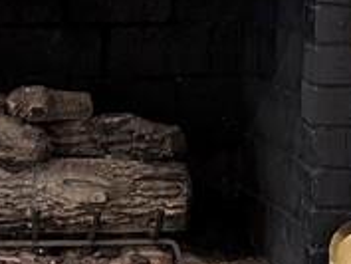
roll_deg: +0.0
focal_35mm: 139
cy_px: 22
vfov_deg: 10.6
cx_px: 0
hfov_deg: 14.0
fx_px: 1410
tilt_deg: -3.5
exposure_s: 1/60
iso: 250
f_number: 1.78
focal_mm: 6.76
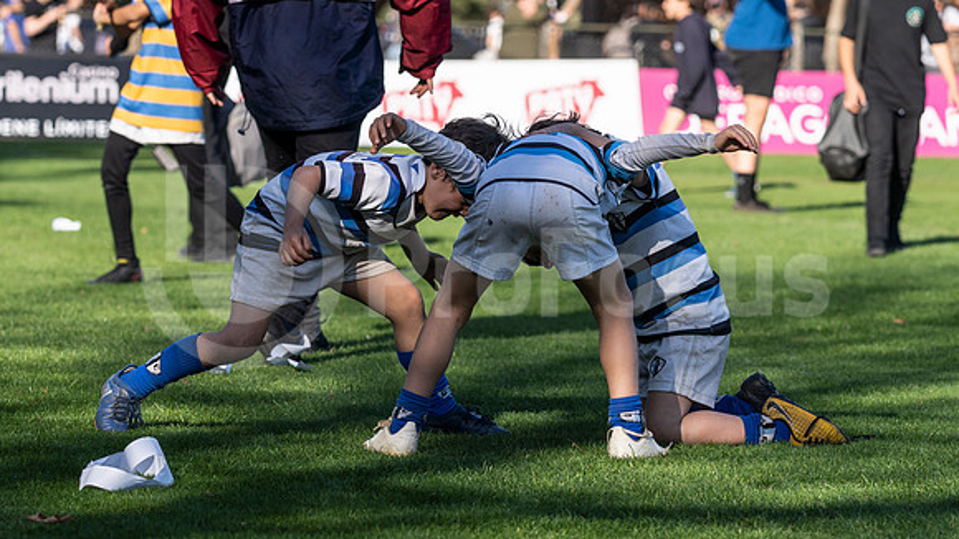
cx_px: 373
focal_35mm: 210
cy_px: 151
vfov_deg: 5.8
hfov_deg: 10.3
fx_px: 5335
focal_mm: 101
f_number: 4
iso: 100
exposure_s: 1/1000
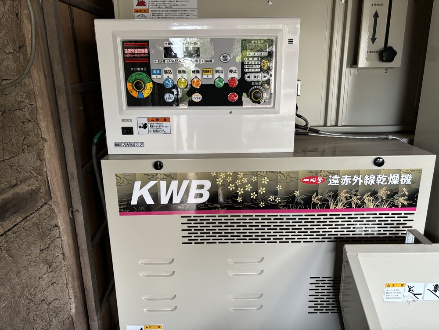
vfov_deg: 53.1
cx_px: 220
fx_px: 330
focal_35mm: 26
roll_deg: +0.7
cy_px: 165
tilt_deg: -15.0
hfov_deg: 67.3
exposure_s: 1/60
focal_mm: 5.96
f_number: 1.6
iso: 160
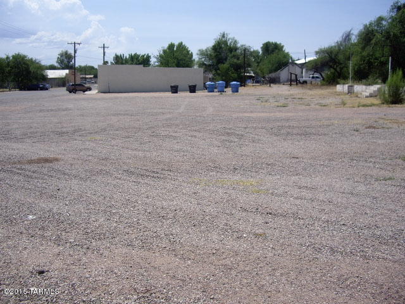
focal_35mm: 38
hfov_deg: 49.0
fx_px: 445
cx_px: 202
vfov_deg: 37.7
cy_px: 152
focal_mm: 7.9
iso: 50
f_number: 5.6
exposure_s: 1/320
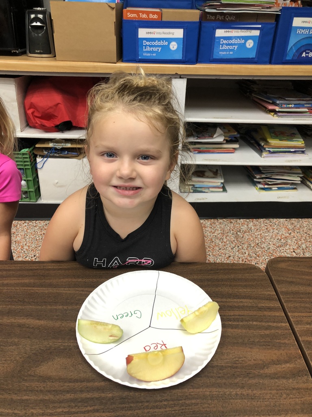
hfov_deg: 49.7
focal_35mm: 28
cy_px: 208
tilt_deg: -28.8
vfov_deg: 63.4
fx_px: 336
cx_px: 156
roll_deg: -1.8
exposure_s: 1/30
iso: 25
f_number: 1.8
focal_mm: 3.99
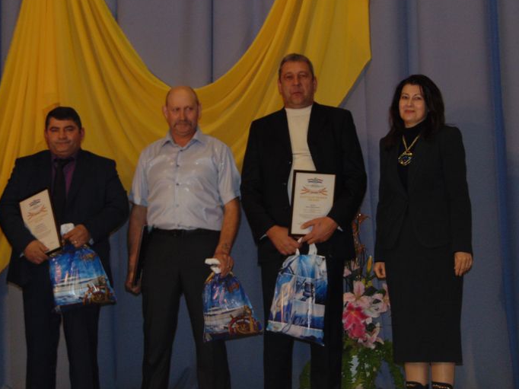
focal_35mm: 75
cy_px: 194
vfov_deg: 19.6
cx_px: 257
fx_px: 1124
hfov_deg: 26.0
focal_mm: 12.8
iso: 200
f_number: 3.7
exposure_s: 1/60
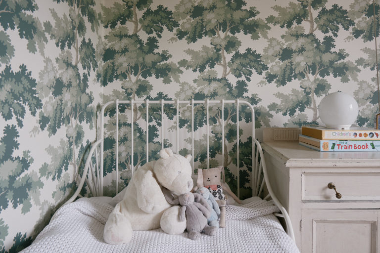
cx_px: 190
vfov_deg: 53.1
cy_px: 126
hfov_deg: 73.7
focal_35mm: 24
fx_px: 253
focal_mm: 16
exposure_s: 1/20
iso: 640
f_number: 6.4
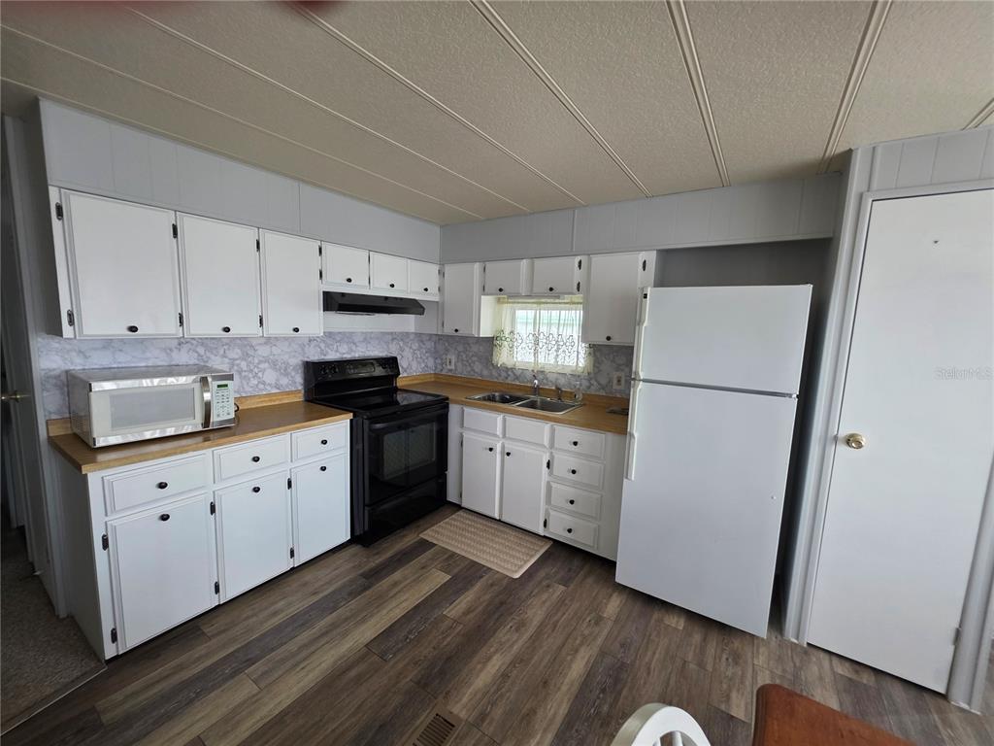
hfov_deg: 106.2
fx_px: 373
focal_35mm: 13
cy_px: 373
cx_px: 497
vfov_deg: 89.9
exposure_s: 1/60
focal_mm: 2.2
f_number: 1.9
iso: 200
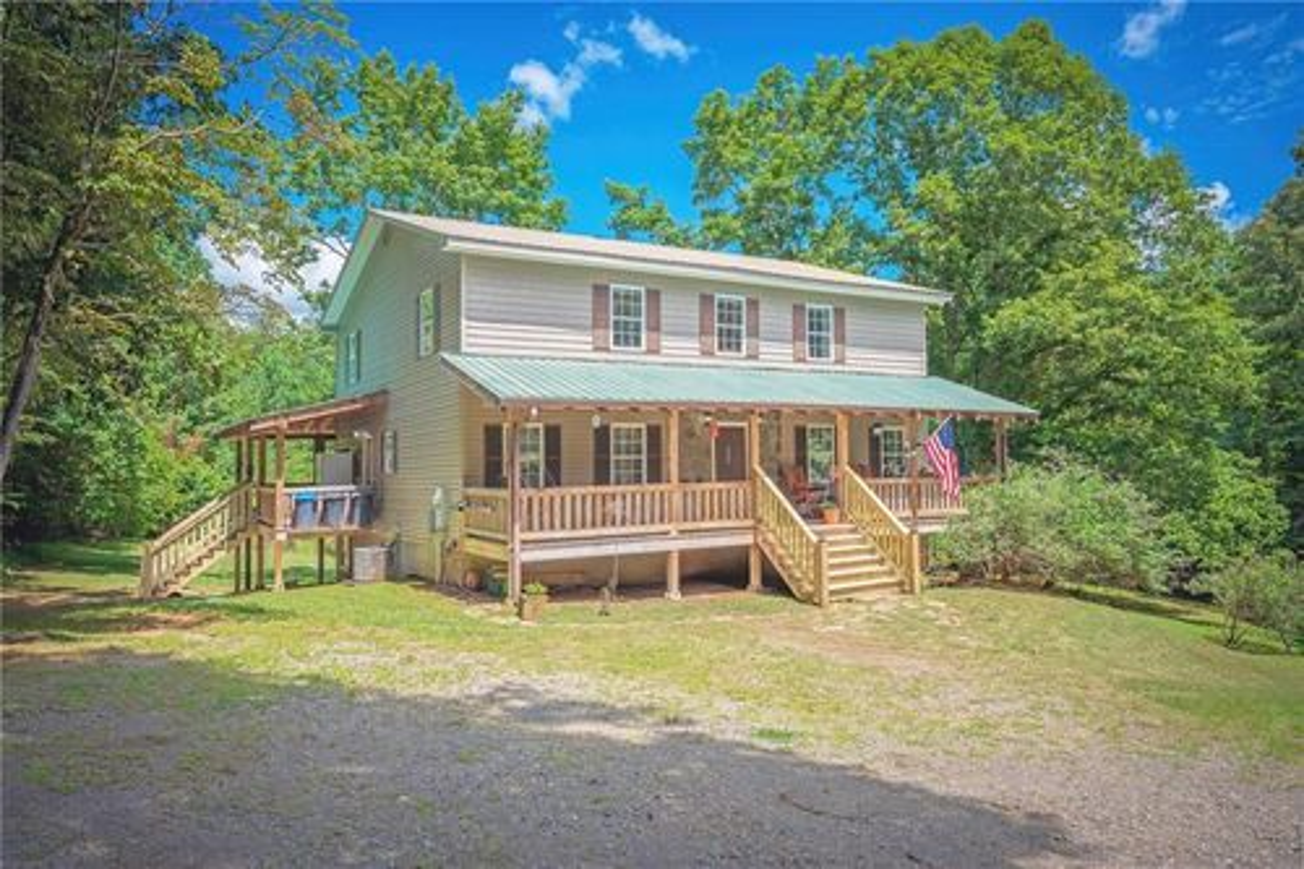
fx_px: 869
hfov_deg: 73.8
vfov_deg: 53.1
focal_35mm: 24
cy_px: 434
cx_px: 652
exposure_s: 1/1250
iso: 100
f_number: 7.1
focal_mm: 24
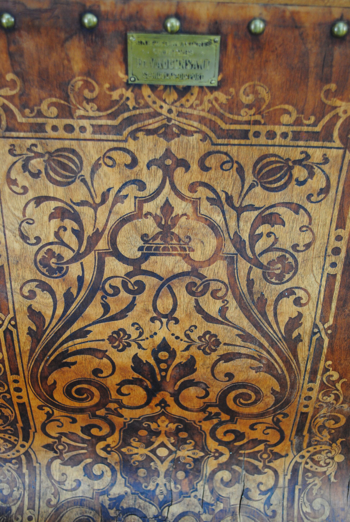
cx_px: 175
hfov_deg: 31.0
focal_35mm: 44
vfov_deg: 44.9
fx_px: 631
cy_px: 261
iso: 360
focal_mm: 29
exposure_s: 1/30
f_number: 4.5
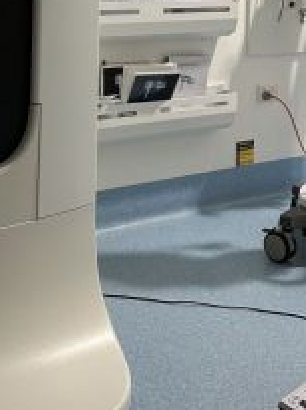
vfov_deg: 25.6
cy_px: -52
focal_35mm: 70
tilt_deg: +0.2
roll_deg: -2.4
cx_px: 123
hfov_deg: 20.9
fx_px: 827
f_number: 1.78
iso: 250
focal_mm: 6.86
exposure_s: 1/50
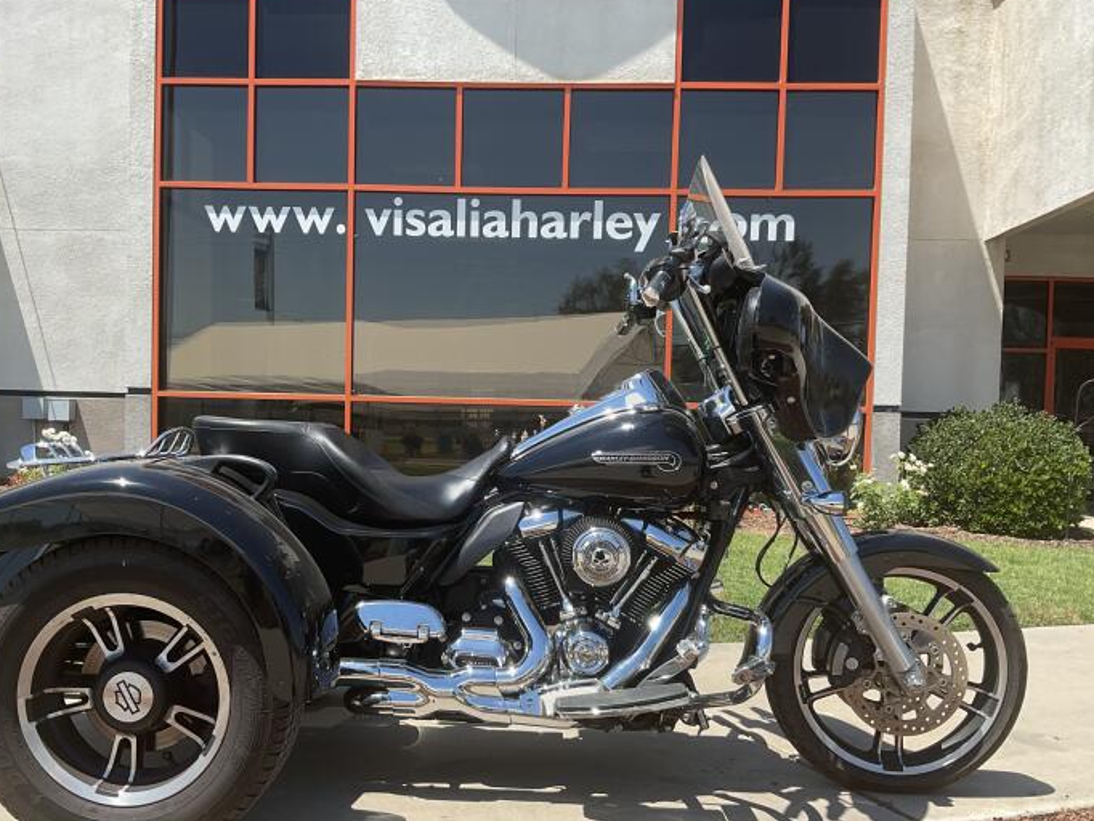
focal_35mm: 34
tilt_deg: -2.0
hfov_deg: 53.9
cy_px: 457
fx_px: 1075
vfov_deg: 41.8
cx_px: 518
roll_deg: -0.4
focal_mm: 3
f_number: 1.8
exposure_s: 1/1279
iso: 16
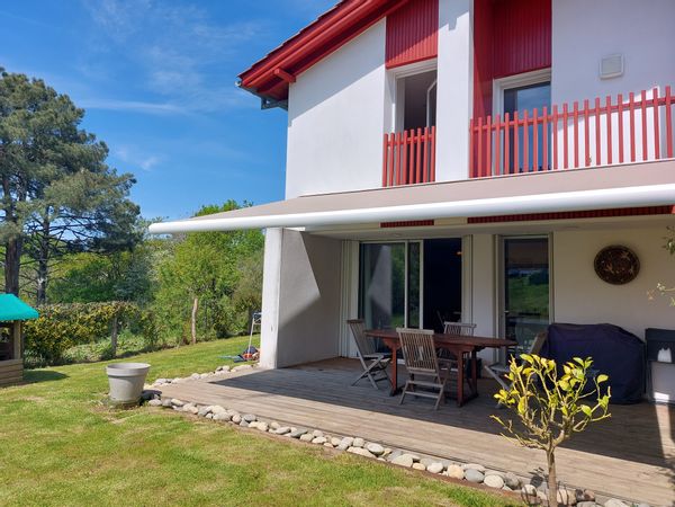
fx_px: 468
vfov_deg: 56.8
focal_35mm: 24
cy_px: 254
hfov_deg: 71.6
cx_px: 338
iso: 25
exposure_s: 1/952
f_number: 1.8
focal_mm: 5.23
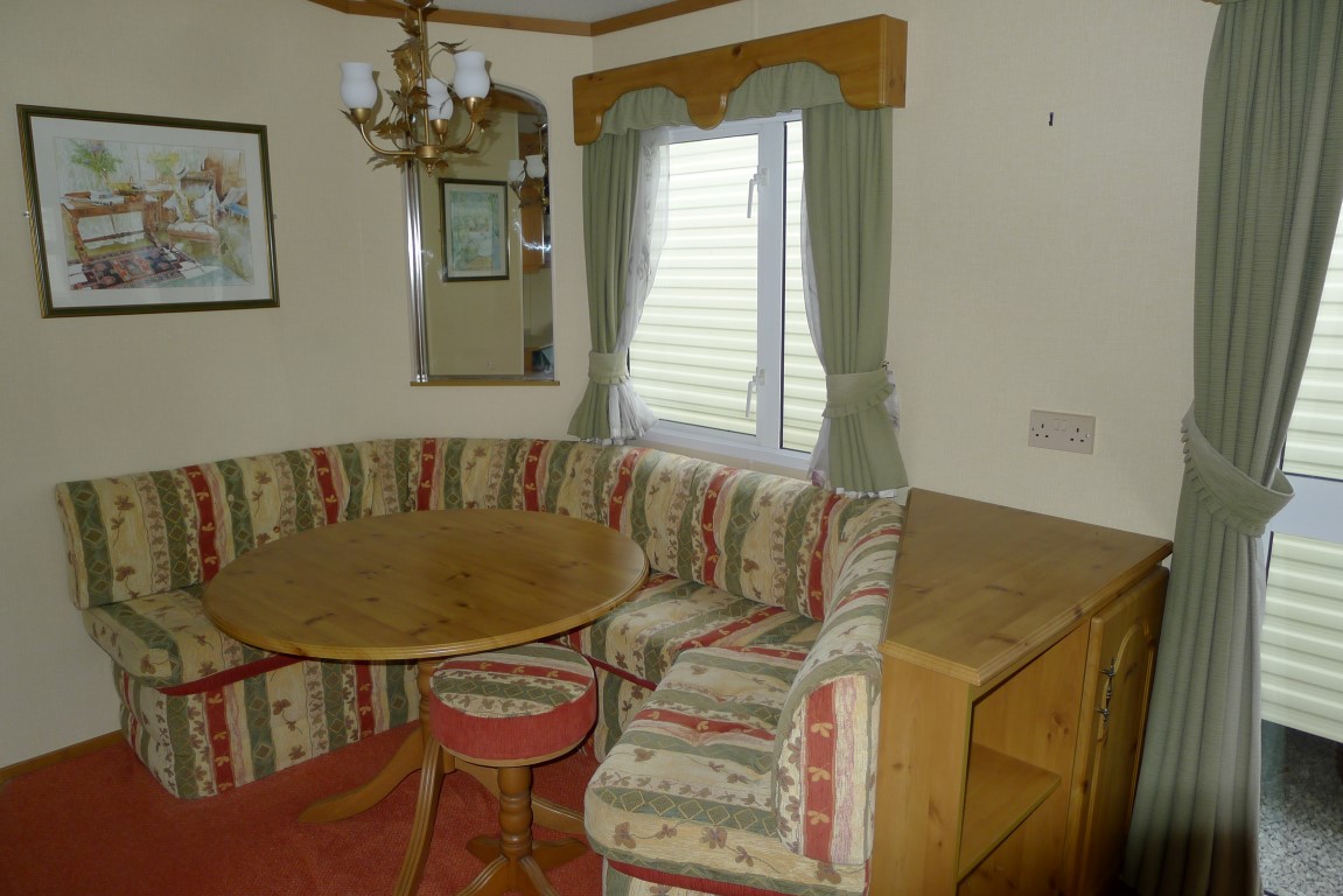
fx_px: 896
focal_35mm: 24
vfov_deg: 53.2
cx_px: 672
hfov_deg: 73.7
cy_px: 448
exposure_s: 1/60
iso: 100
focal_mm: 5.1
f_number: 2
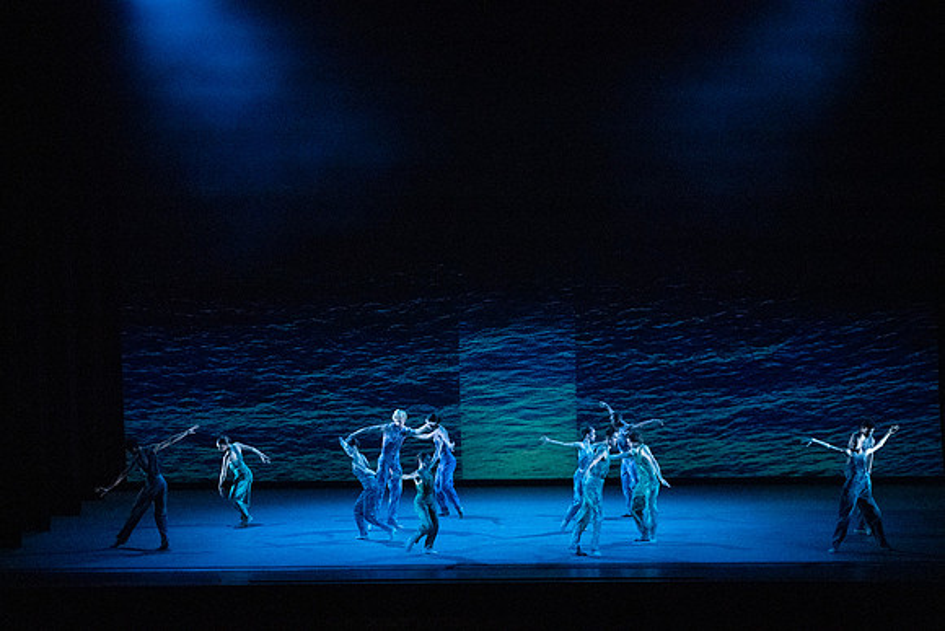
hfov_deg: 19.6
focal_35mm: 104
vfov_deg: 13.2
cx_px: 472
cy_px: 316
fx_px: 2731
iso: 16000
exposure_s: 1/400
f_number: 5.6
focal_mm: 104
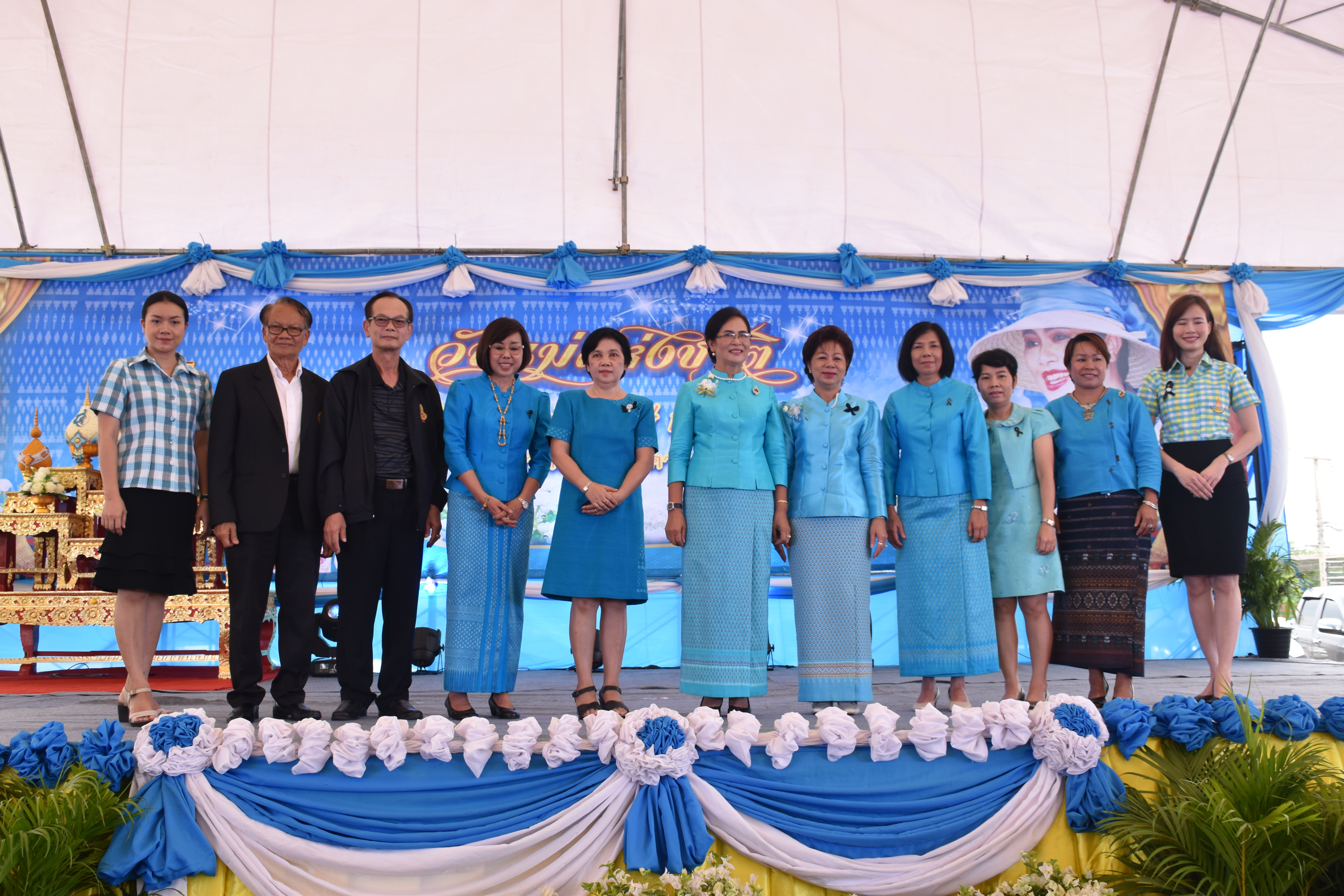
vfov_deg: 40.0
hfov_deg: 57.2
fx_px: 1232
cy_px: 448
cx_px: 672
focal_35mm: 33
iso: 400
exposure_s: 1/250
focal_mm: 22
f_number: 8
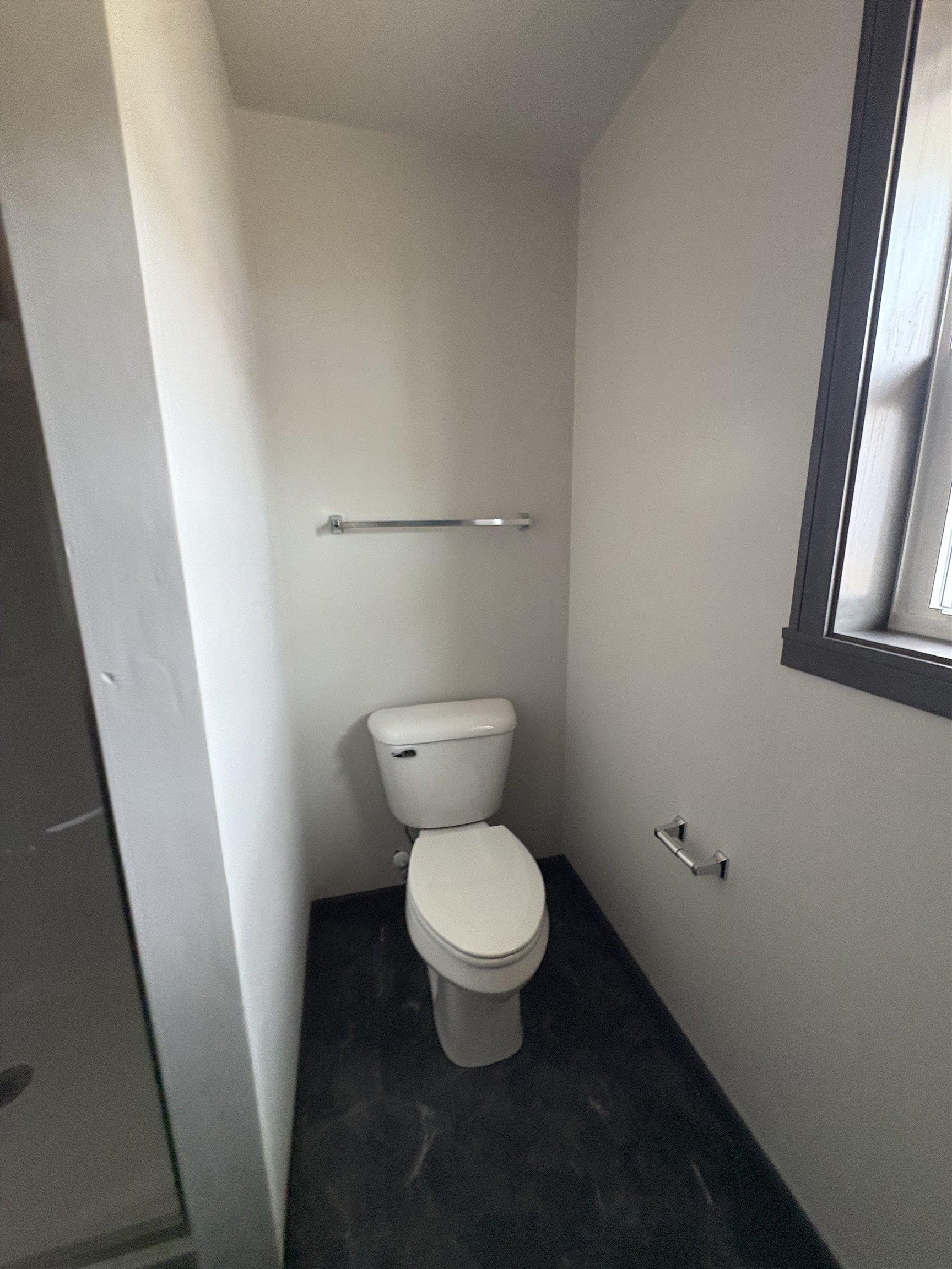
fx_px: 513
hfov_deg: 85.7
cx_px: 476
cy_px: 634
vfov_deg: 102.1
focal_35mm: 14
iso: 320
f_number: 2.2
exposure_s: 1/60
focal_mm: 2.22
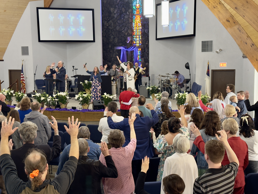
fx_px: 358
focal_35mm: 48
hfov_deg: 39.7
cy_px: 97
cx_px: 129
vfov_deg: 30.3
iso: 250
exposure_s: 1/40
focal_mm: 6.76
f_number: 1.78
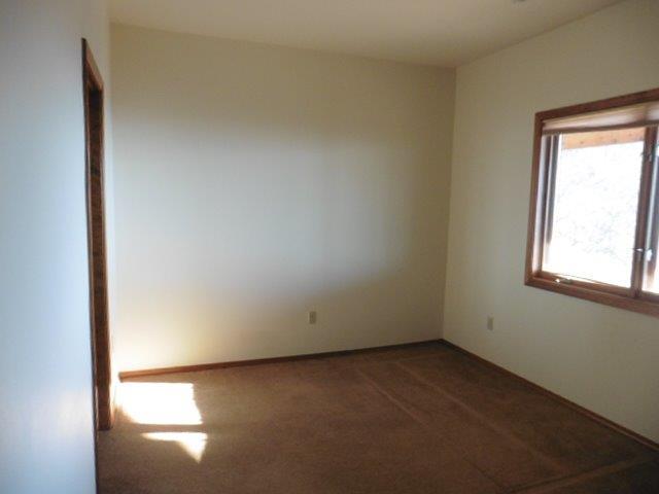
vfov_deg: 56.8
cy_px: 247
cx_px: 330
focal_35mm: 24
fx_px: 457
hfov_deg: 71.6
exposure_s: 1/60
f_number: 3.3
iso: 320
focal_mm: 4.3
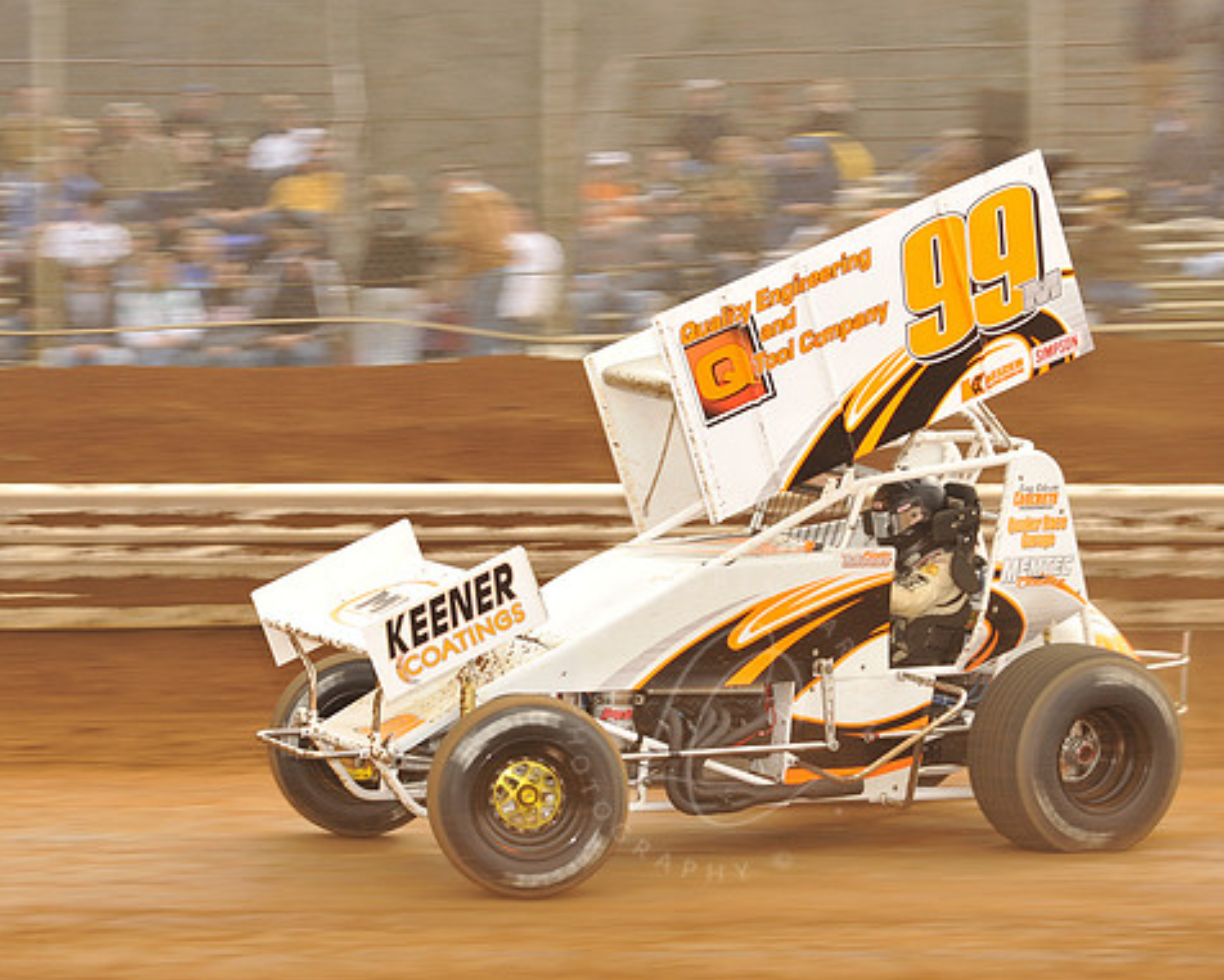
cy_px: 489
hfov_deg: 16.0
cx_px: 720
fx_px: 4348
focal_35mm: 120
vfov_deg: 12.9
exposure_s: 1/250
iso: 400
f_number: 9
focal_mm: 105
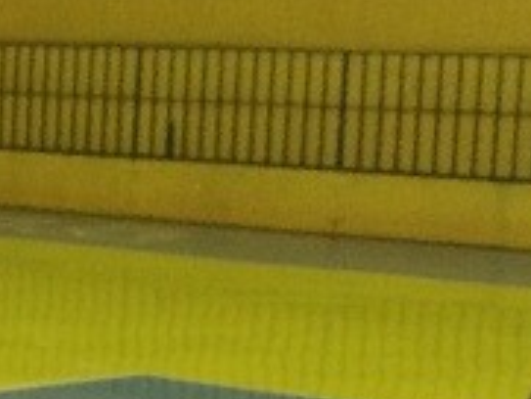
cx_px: -399
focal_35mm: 160
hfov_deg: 11.5
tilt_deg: -9.3
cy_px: 437
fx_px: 2456
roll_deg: +0.9
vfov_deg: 9.2
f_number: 2.2
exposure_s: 1/30
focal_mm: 4.15
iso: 200
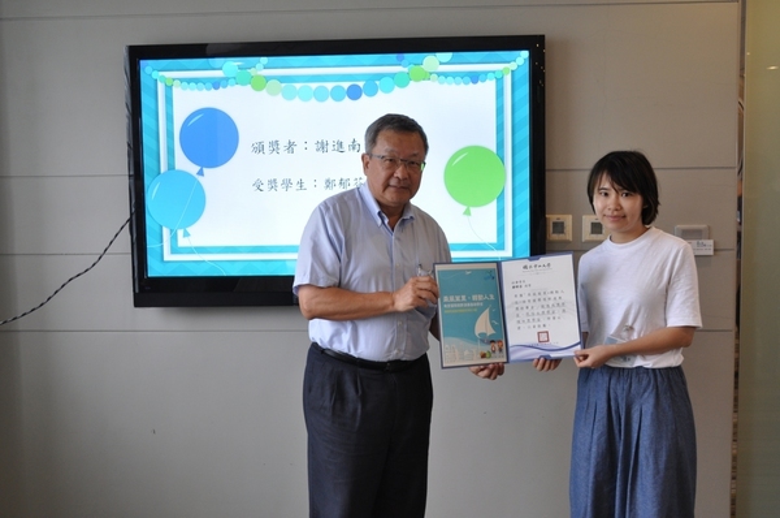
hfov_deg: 43.7
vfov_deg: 29.8
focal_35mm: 45
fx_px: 973
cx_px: 390
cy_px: 259
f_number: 4.5
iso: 500
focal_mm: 30
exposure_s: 1/60
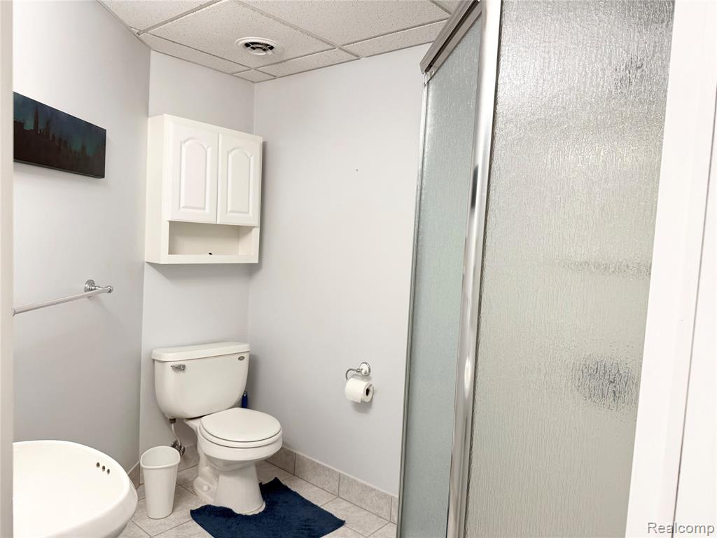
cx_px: 358
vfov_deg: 56.8
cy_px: 269
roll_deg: -2.9
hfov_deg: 71.6
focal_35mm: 24
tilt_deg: -3.6
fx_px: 497
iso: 125
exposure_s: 1/120
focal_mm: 6.76
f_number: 1.78
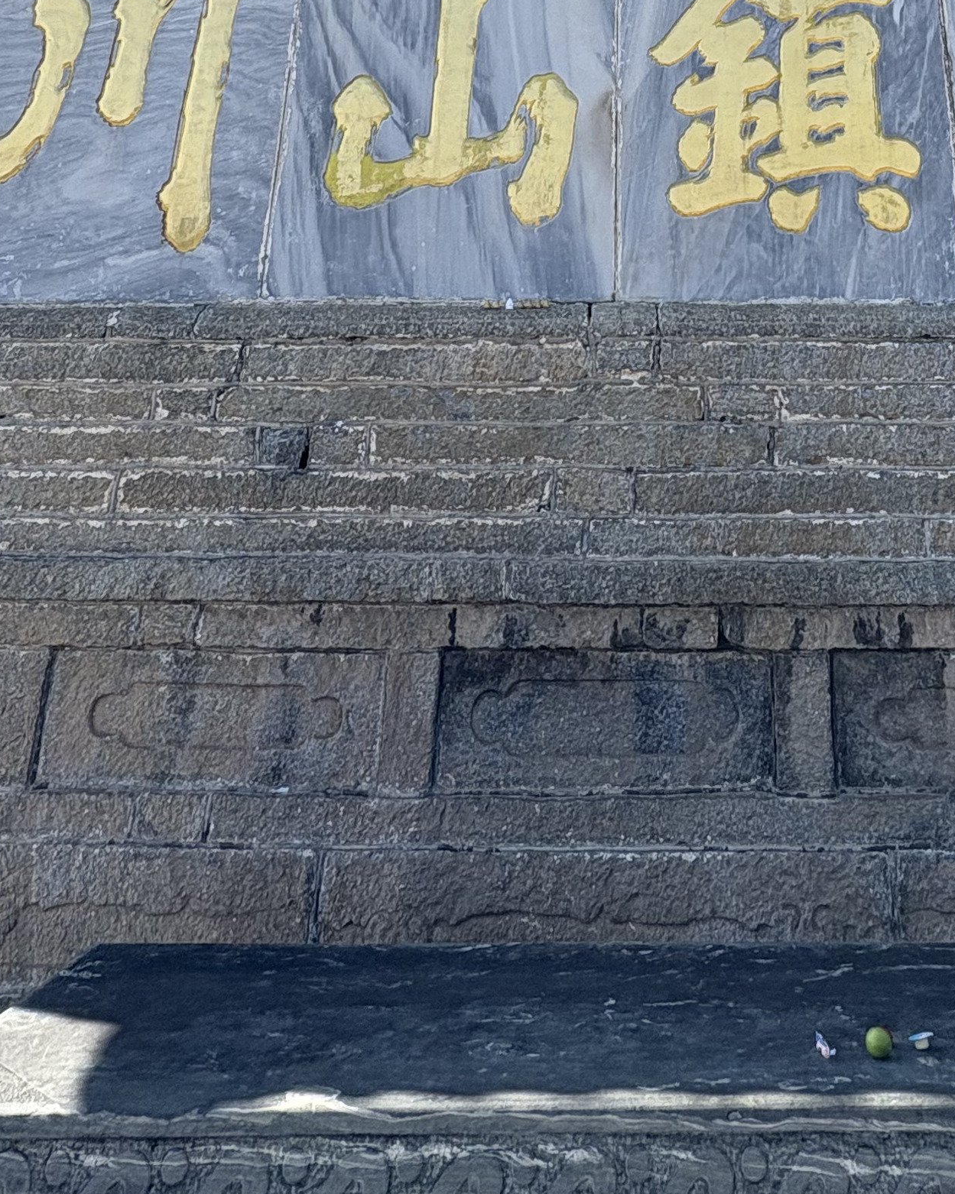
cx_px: 661
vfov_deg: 40.4
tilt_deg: +29.7
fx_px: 1237
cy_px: -152
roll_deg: +0.0
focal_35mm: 35
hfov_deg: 41.5
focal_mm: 2.22
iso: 40
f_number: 2.2
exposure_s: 1/840
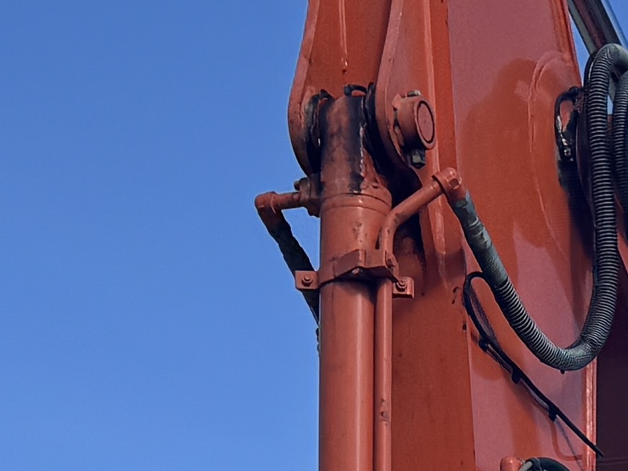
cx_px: 828
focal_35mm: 153
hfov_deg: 12.5
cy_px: 1146
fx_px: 2776
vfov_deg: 8.8
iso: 80
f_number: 1.78
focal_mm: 6.76
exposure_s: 1/3413
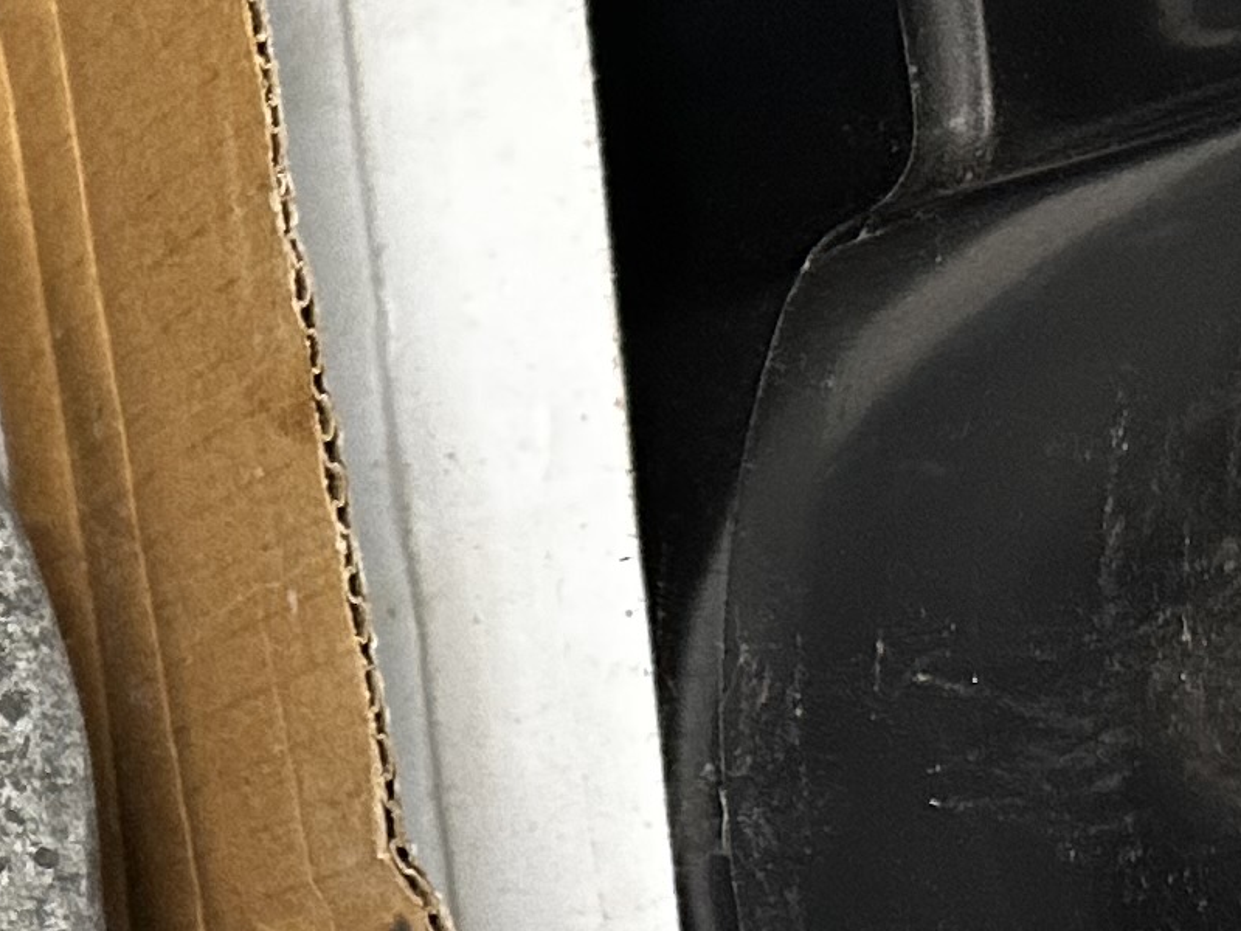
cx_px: -1696
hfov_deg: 12.7
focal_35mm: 121
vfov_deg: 12.1
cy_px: 968
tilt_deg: -85.7
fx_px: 4338
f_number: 1.78
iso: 250
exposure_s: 1/50
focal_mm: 6.86
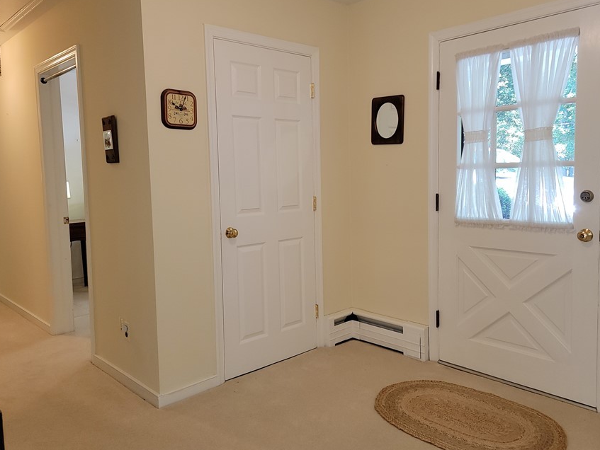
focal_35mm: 29
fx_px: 503
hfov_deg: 61.6
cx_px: 318
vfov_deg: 48.2
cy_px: 206
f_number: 1.8
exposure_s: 1/60
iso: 100
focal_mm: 6.7
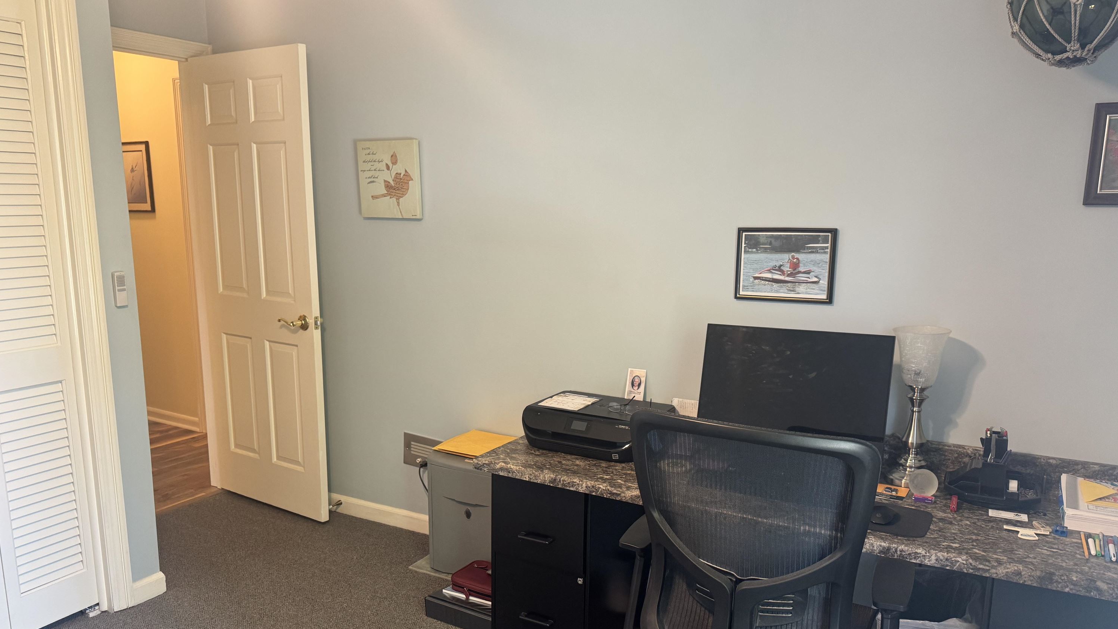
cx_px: 570
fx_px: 800
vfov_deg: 42.8
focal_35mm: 27
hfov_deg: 69.9
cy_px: 360
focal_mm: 6.76
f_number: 1.78
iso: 200
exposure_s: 1/60
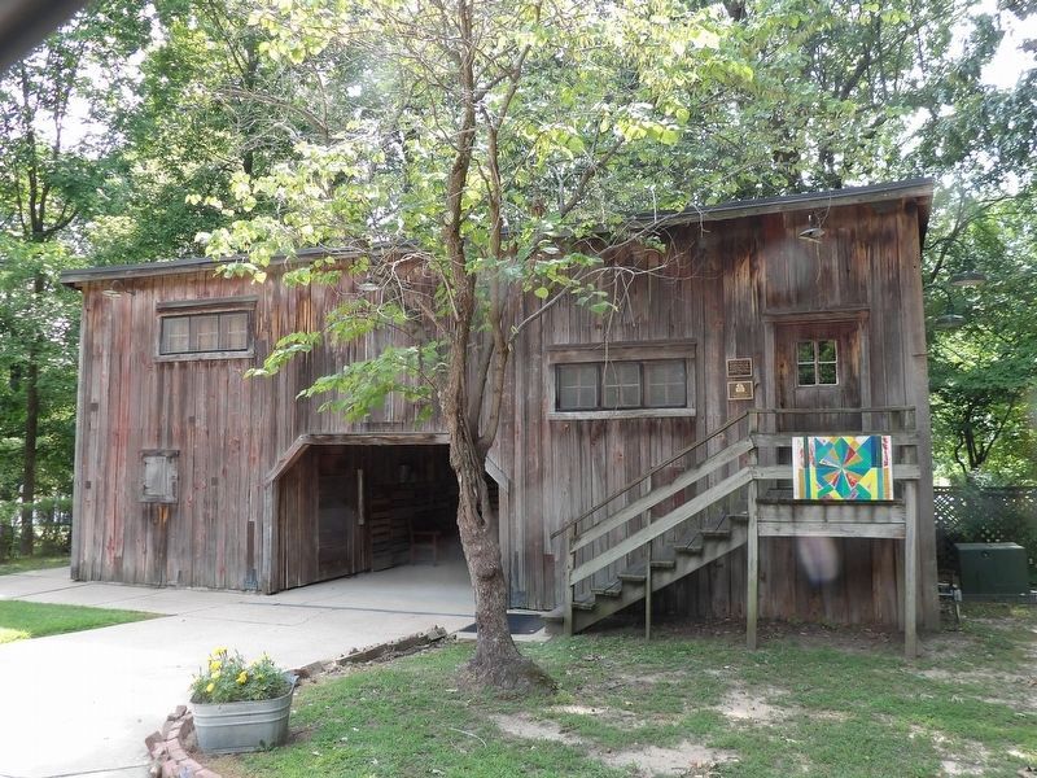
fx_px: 839
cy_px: 389
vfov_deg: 49.7
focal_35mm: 28
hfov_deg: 63.4
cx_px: 518
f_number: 3.4
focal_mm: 5
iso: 100
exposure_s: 1/105
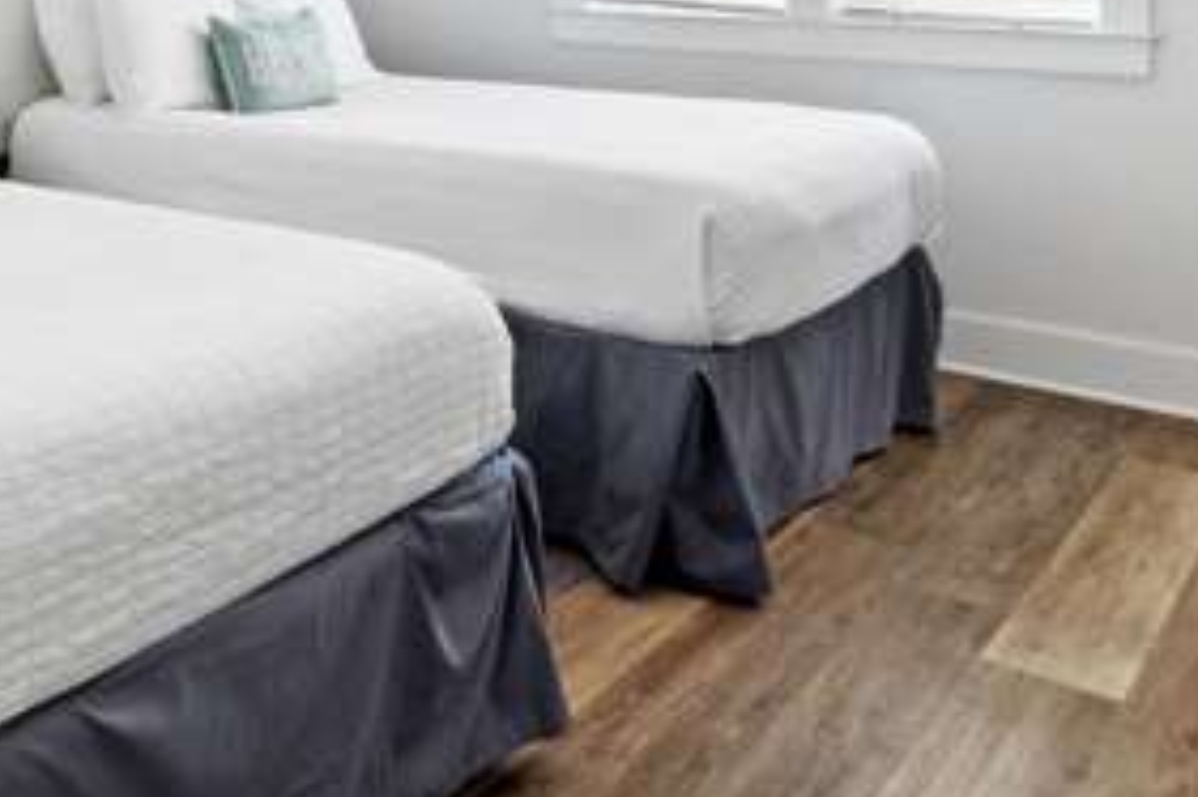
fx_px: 1364
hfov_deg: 40.7
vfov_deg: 29.5
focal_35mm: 41
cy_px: -68
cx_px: -34
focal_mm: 10
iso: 400
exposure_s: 1/160
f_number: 9
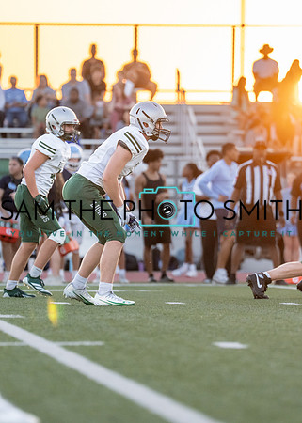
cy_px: 213
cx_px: 158
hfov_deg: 3.8
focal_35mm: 375
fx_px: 4502
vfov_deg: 5.4
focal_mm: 200
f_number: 2.8
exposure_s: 1/1600
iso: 800
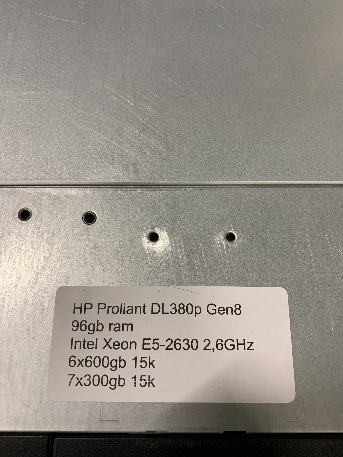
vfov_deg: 67.3
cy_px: 228
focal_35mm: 26
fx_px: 344
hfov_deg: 53.1
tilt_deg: -70.7
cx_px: 172
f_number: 1.8
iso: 100
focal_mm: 4.25
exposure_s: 1/80
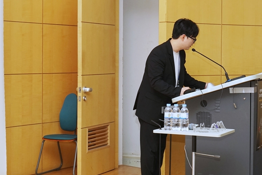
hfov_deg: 24.8
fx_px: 597
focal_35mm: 82
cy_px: 70
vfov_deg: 16.6
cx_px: 135
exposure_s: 1/100
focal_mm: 49
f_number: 9
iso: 1000
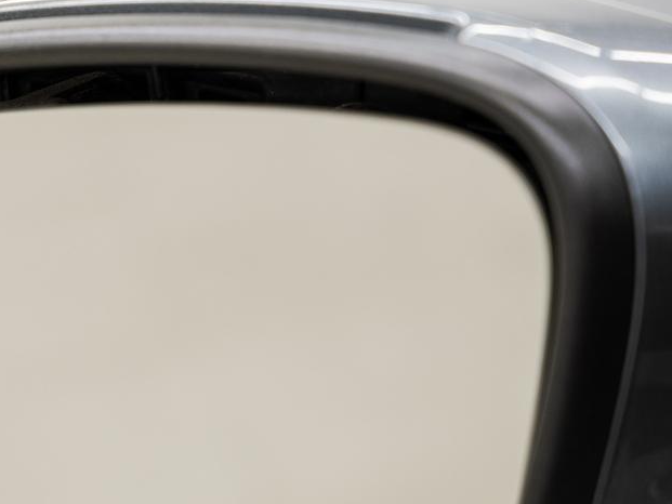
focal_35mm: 156
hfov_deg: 12.5
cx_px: -19
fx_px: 3029
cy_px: 410
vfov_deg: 9.5
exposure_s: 1/2.5
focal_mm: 70
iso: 100
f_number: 5.6
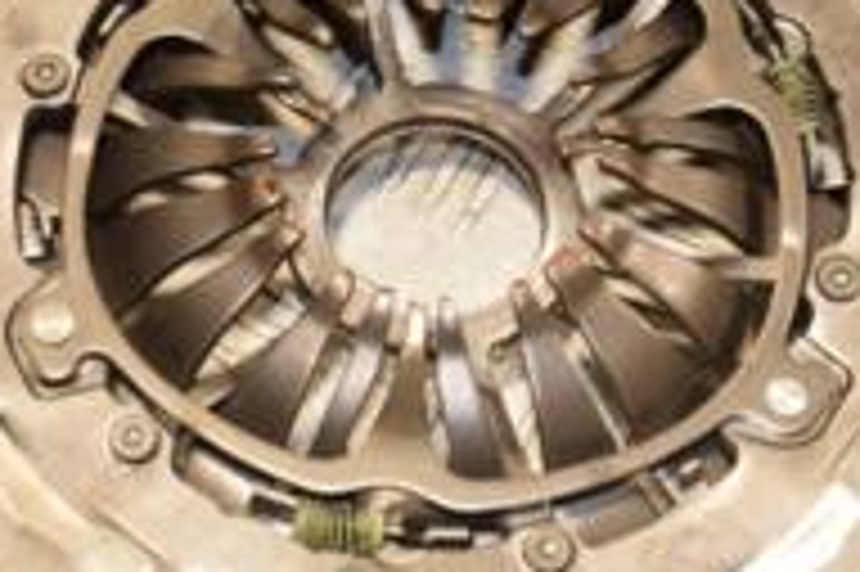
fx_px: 3604
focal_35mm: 151
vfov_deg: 9.1
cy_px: 230
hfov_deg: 13.6
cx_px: 365
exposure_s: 1/200
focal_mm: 32
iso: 800
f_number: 6.3
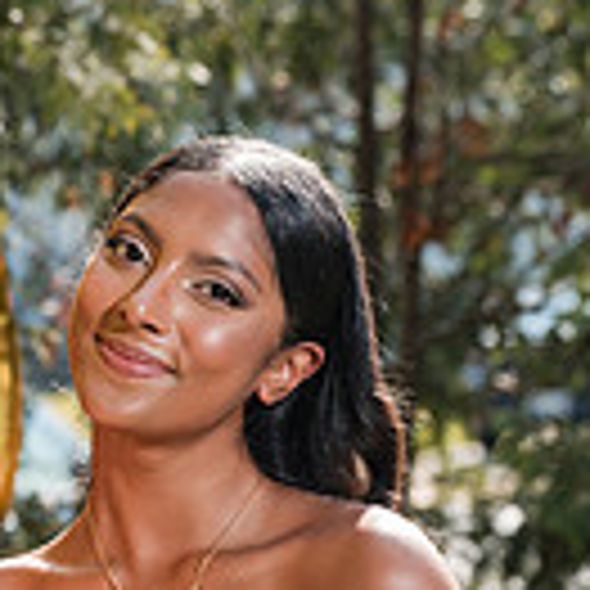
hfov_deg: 7.6
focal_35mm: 230
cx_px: 95
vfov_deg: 7.5
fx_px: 4435
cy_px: 730
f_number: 4.5
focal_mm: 79
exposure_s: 1/250
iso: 125
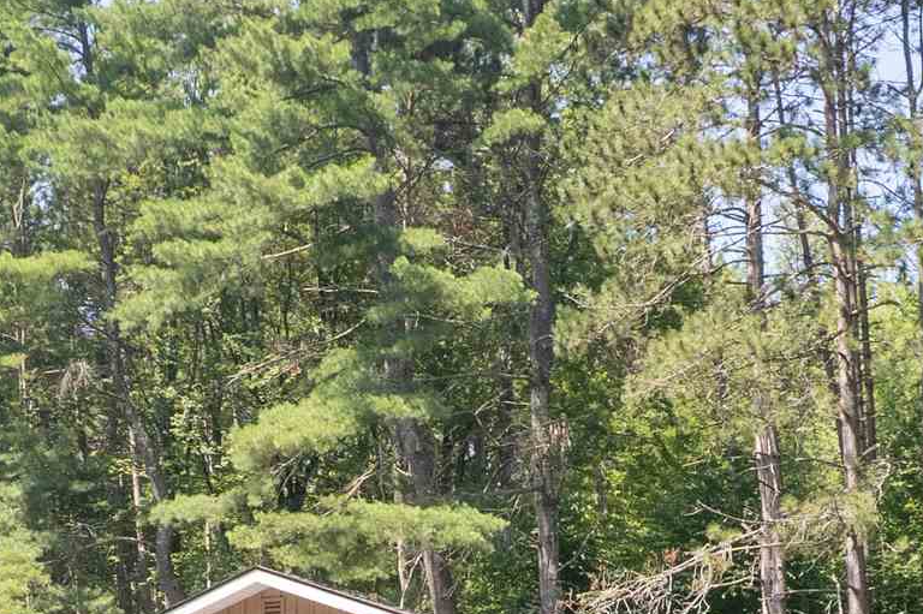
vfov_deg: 14.4
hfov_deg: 23.1
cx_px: 492
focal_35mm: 88
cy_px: 935
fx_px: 2255
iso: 110
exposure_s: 1/80
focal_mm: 8.38
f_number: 2.8
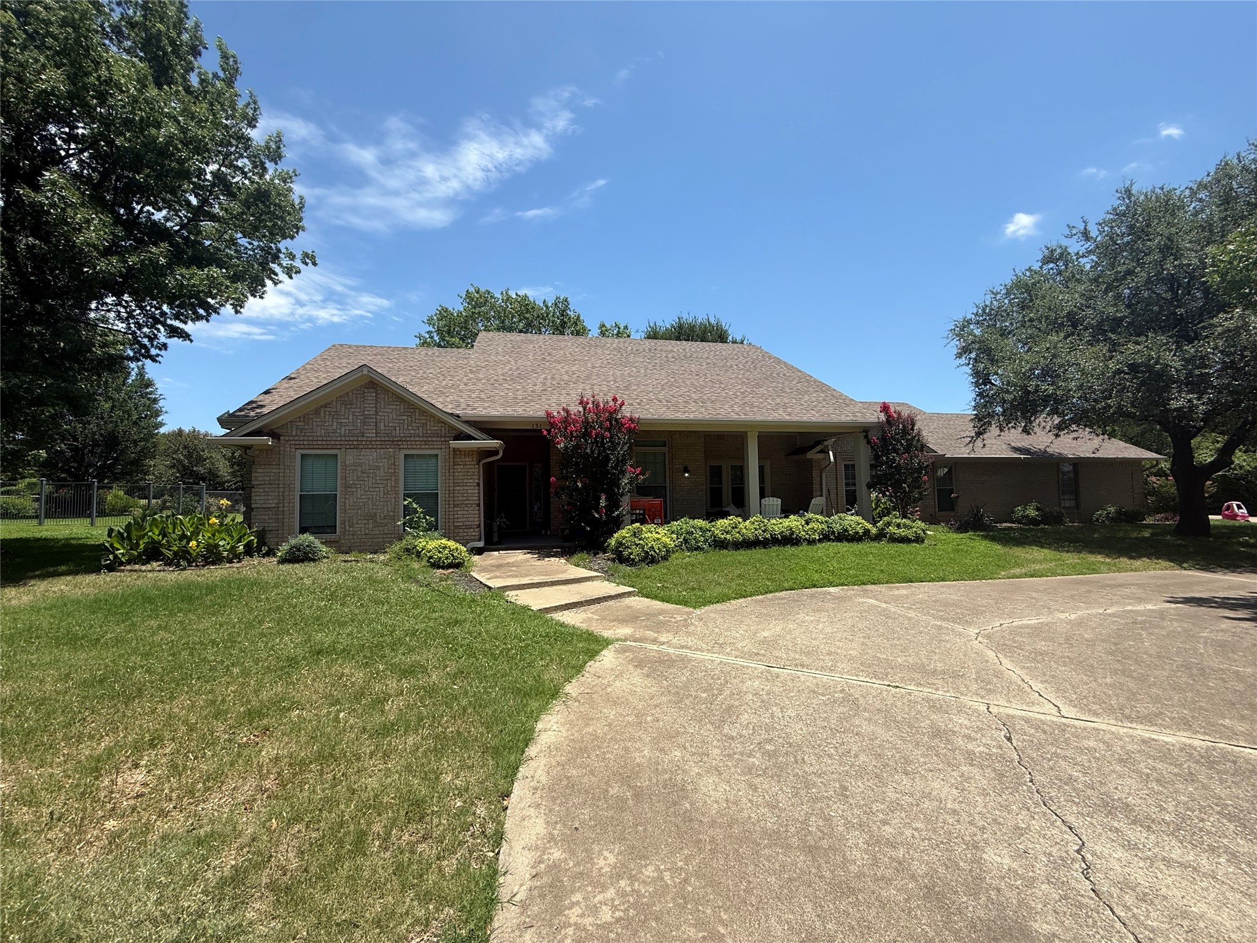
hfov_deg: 102.1
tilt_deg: +3.3
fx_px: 508
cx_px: 628
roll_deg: +1.0
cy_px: 472
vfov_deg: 85.7
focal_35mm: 14
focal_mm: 2.22
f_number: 2.2
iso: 50
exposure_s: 1/1534
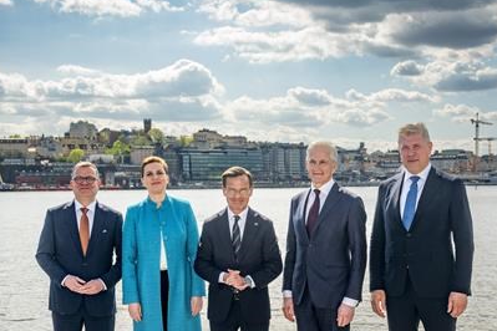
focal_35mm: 57
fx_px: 787
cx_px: 235
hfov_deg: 35.0
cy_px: 252
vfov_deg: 23.5
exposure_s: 1/250
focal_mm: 35
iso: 160
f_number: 5.6
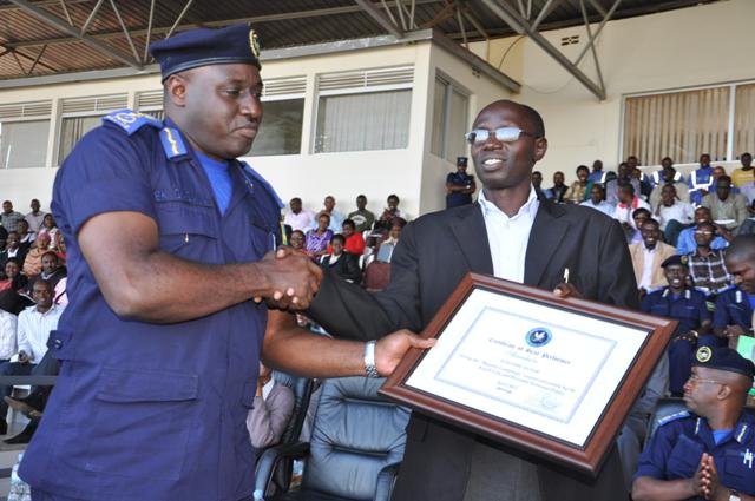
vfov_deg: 29.8
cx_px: 378
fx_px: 943
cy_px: 250
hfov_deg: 43.7
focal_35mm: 45
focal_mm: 30
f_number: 5.6
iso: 280
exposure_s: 1/80
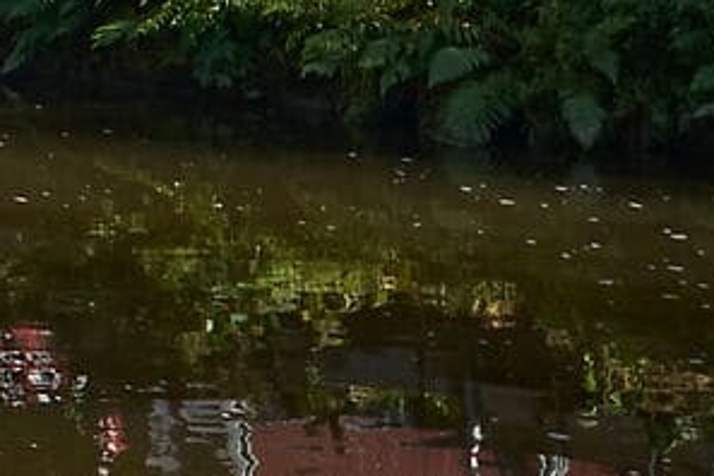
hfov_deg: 9.4
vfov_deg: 7.5
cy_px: -450
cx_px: -1378
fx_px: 3490
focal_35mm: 176
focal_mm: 19
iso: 100
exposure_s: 1/40
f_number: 11
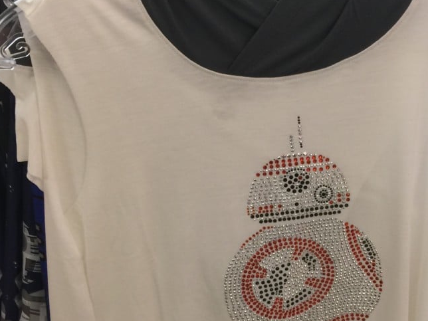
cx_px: 254
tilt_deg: -29.4
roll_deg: +0.1
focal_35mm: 54
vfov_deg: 26.8
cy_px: 221
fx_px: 668
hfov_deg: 35.4
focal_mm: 4.15
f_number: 2.2
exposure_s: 1/15
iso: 50
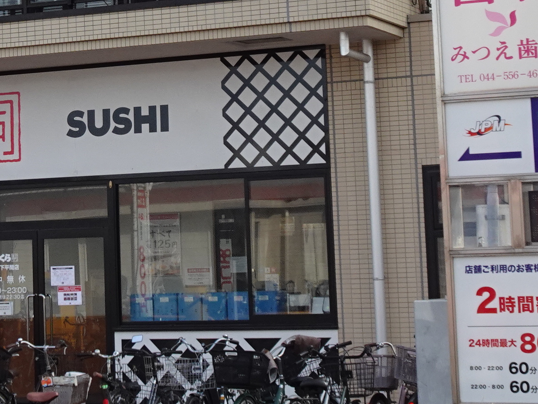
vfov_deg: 13.2
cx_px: 127
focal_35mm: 111
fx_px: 1725
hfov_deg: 17.6
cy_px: 5
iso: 100
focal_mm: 6.26
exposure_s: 1/320
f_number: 4
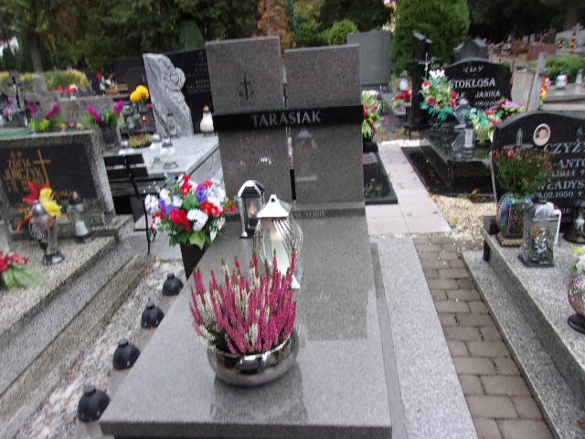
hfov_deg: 65.3
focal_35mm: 27
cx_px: 292
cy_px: 220
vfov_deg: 51.4
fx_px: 456
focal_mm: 4.9
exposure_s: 1/34
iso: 147
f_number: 3
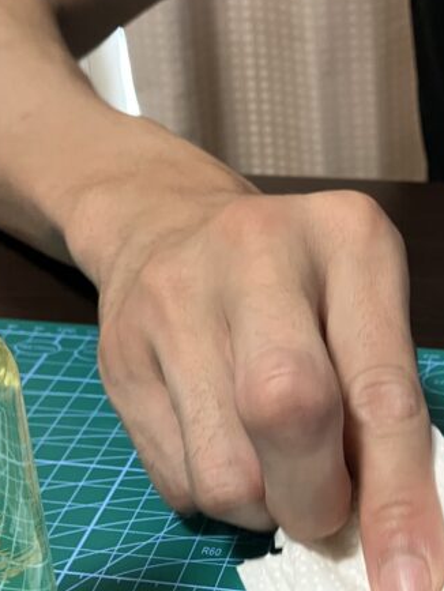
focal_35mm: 66
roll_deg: +3.4
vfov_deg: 28.3
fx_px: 1128
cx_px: 268
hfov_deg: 22.2
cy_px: 526
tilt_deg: -35.2
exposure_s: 1/42
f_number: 1.8
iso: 200
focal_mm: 3.99
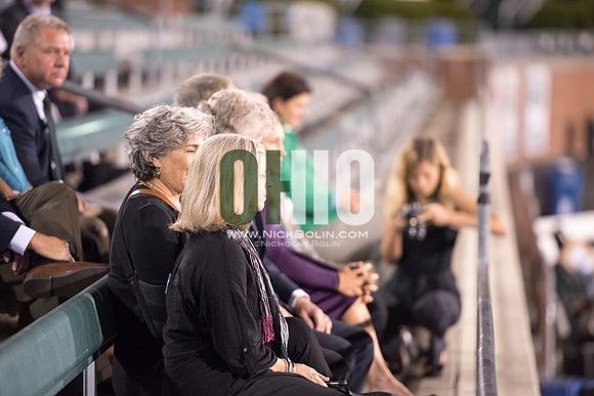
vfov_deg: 6.9
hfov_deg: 10.3
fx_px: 3301
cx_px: 297
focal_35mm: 200
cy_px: 198
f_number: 2.8
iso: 1000
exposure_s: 1/320
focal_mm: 200
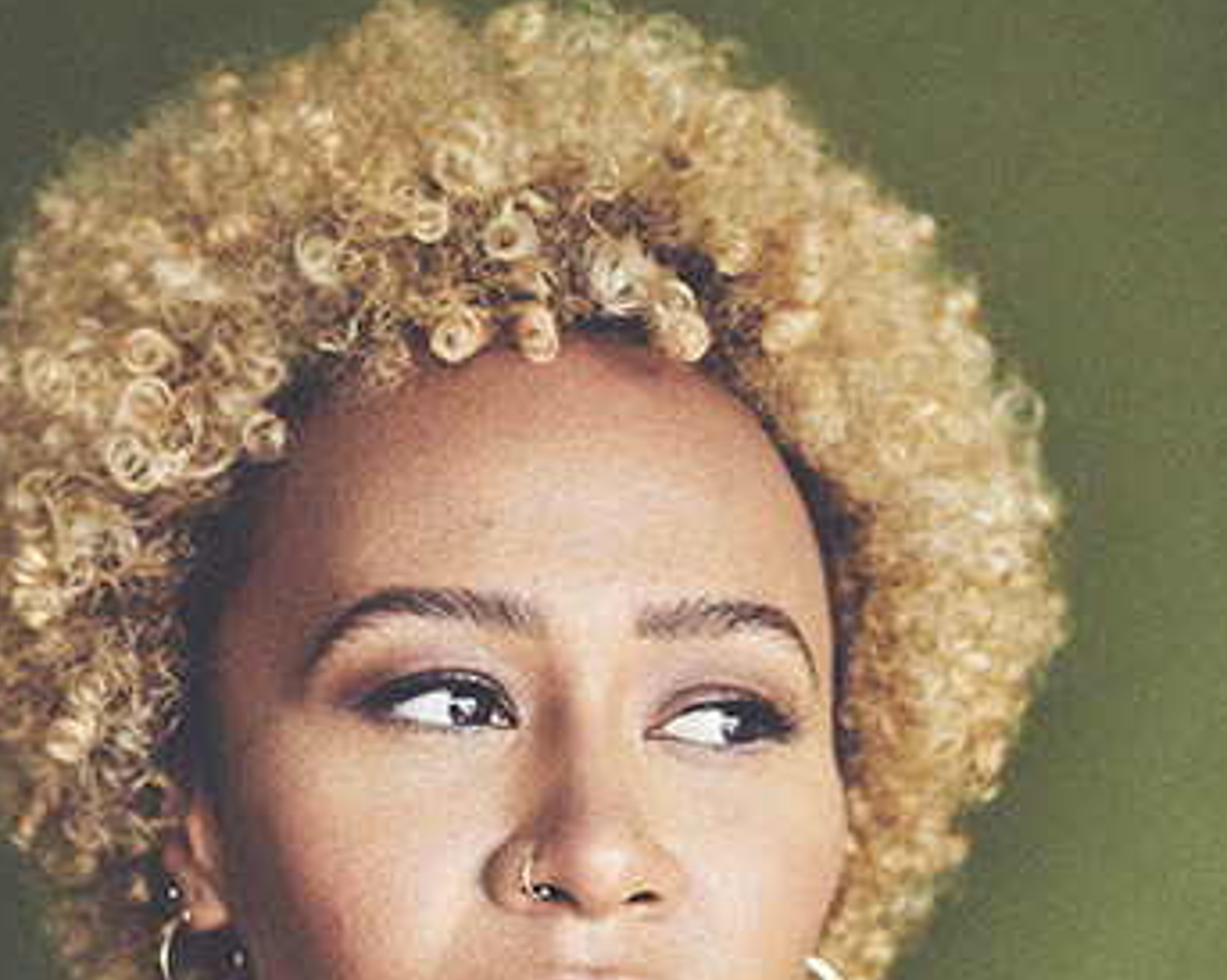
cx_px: 512
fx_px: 4319
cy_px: 1241
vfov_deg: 12.6
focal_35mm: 119
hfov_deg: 16.2
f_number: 2.8
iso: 500
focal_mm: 58
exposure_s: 1/200
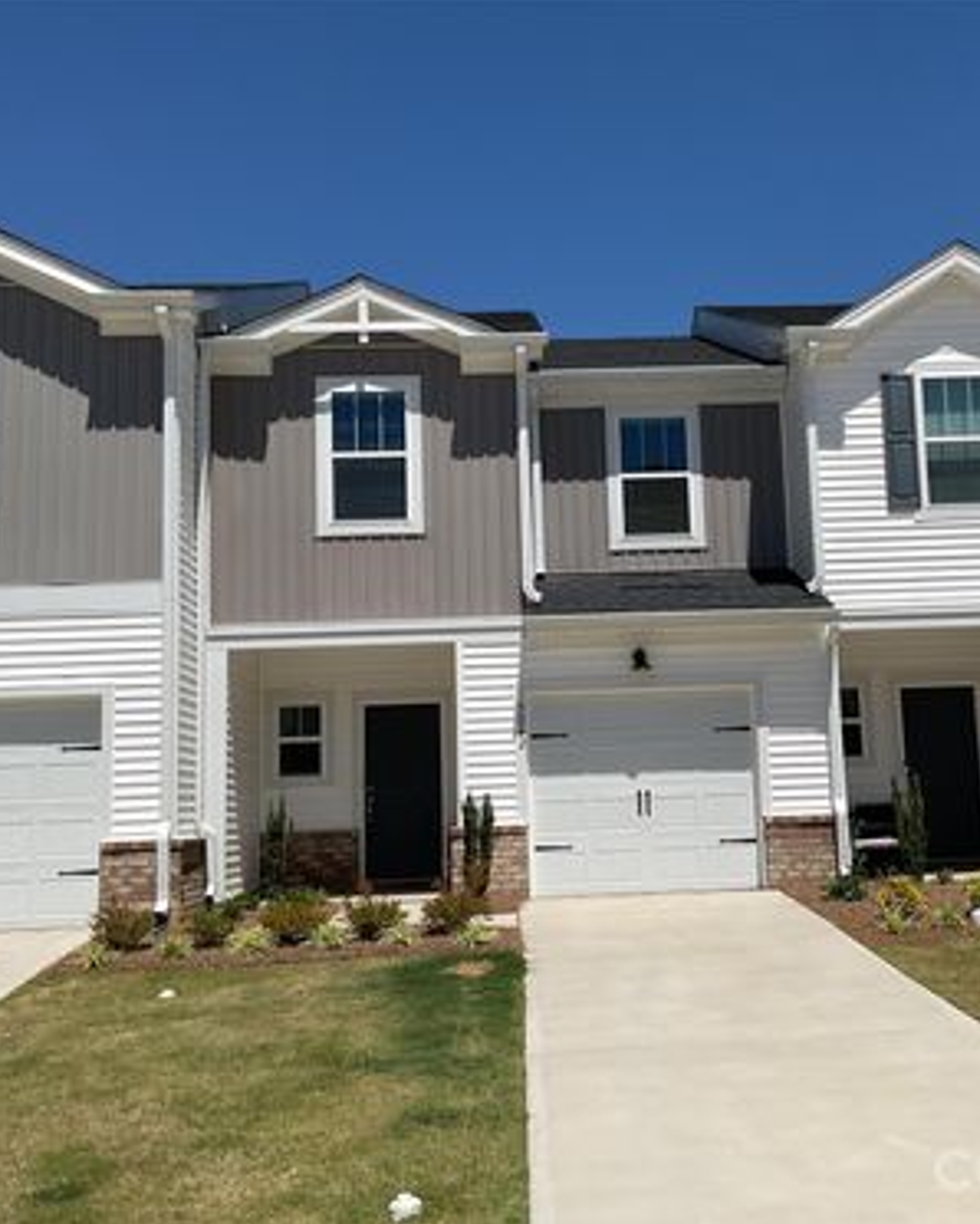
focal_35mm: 38
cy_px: 614
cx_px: 595
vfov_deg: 47.9
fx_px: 1377
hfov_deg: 39.0
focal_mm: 3
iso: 16
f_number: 1.8
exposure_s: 1/3788
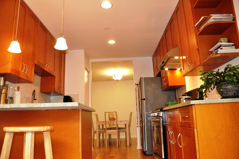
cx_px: 120
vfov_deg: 47.8
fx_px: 179
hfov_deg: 67.4
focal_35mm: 27
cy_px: 80
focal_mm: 18
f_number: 5.6
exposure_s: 1/50
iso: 800
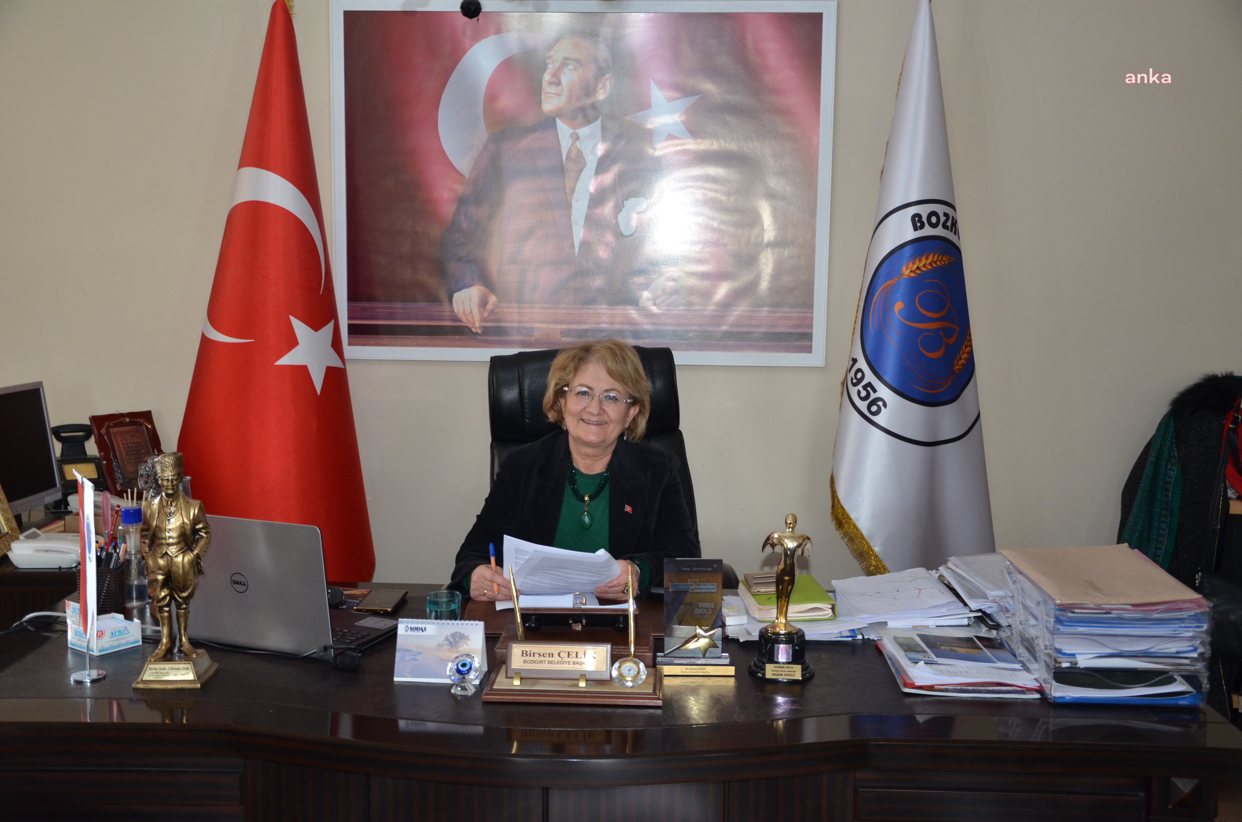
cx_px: 621
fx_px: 1343
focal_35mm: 39
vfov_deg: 34.1
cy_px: 411
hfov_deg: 49.6
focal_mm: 26
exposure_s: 1/60
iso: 800
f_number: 4
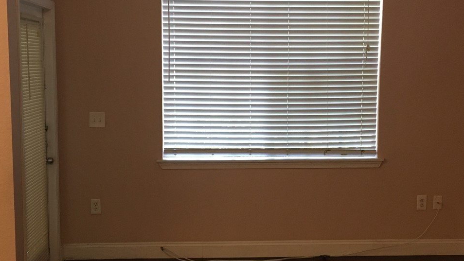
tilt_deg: -7.6
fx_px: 652
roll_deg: -0.8
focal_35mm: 53
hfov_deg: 39.2
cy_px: 142
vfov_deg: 22.6
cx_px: 236
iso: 125
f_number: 2.2
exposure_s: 1/30
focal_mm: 4.15
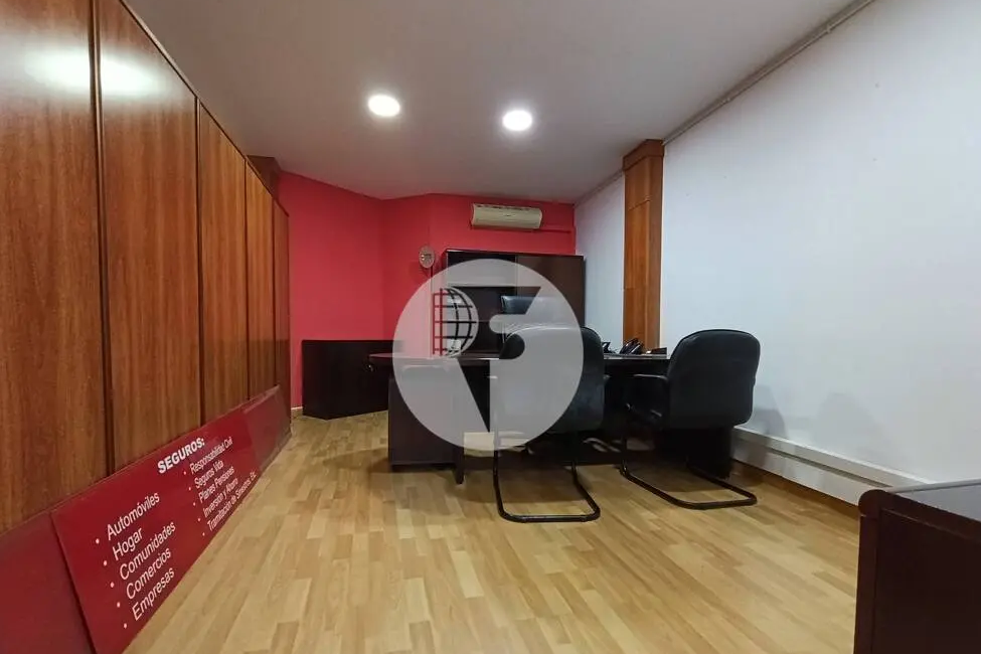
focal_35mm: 16
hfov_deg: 96.7
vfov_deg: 73.6
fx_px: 436
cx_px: 487
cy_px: 354
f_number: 2.2
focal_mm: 1.65
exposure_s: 1/33.3
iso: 400
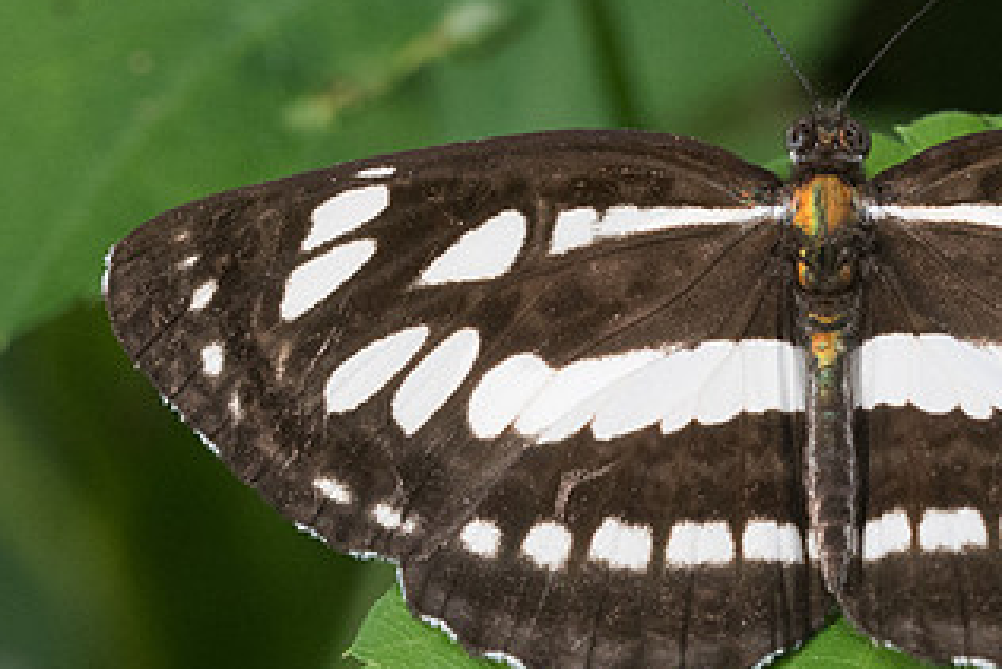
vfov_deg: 1.7
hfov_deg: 2.5
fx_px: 22749
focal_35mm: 817
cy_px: 399
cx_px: 805
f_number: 8
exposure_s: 1/320
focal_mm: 150
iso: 800
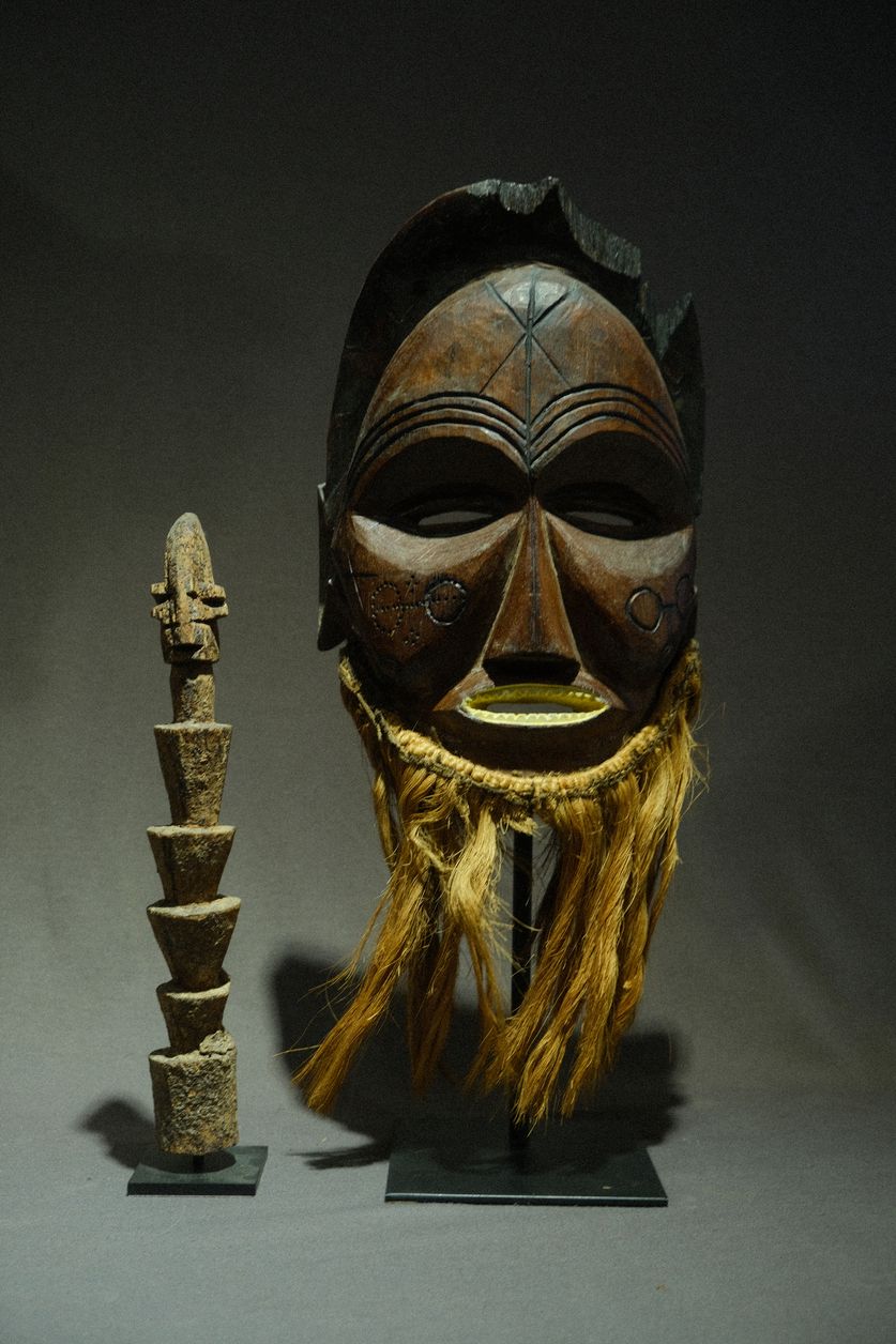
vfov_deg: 48.5
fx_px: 1494
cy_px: 672
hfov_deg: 33.4
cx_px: 448
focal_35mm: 40
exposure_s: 1/20
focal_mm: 26.5
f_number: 4
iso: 400
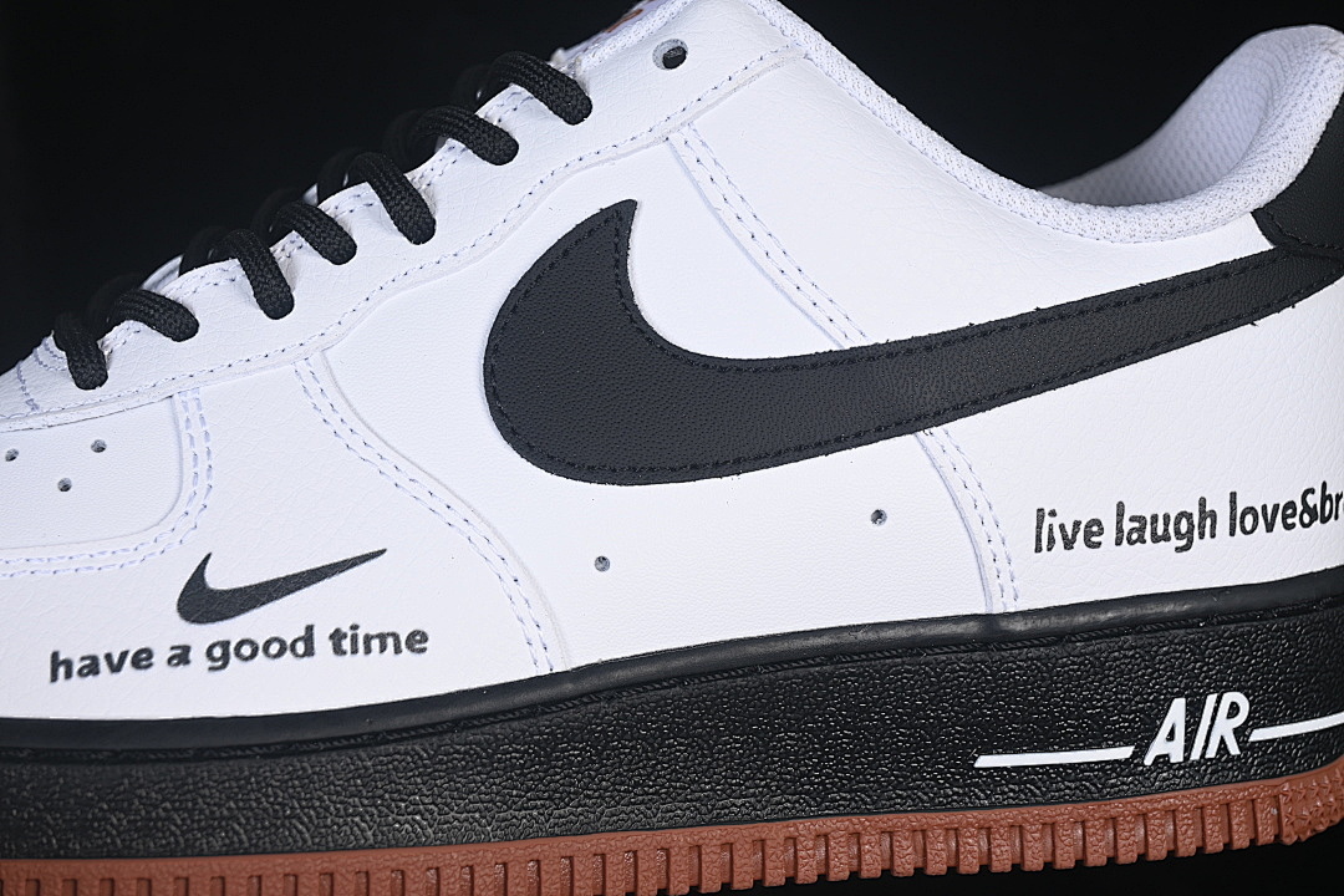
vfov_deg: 18.2
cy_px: 448
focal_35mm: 75
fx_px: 2800
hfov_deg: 27.0
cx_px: 672
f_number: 7.1
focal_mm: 50
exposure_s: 1/80
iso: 160
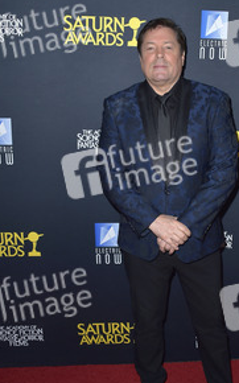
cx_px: 168
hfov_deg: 28.3
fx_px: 469
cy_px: 234
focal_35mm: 45
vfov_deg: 44.1
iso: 250
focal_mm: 32
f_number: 6.3
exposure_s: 1/250
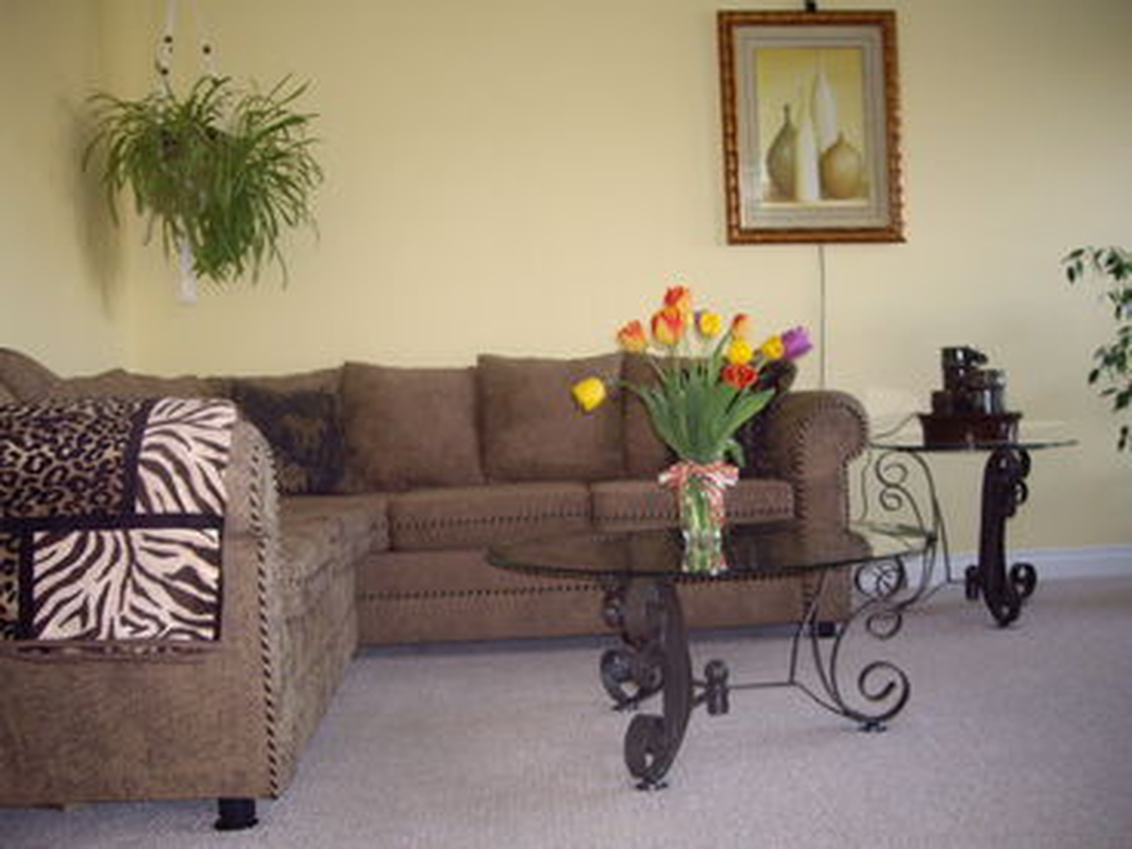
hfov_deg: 49.0
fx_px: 1243
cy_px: 424
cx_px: 566
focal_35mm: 38
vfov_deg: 37.7
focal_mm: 6.2
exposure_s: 1/40
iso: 200
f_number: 2.7
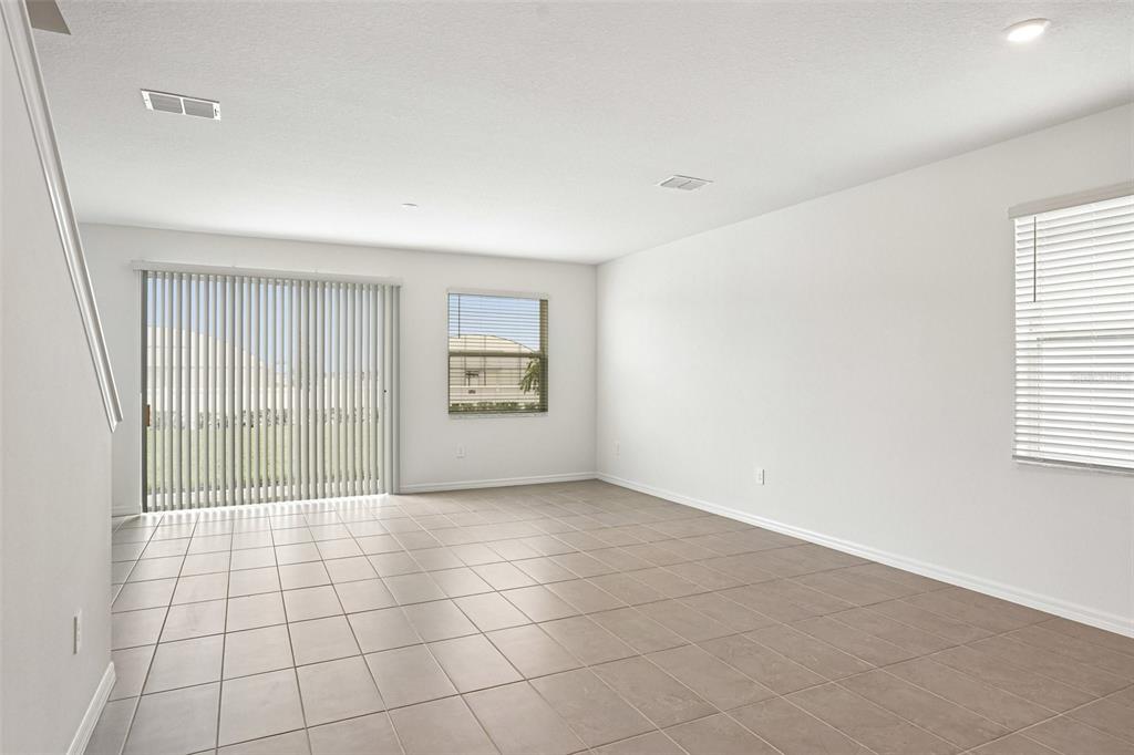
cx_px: 567
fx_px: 661
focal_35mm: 21
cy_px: 378
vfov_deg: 59.5
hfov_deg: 81.2
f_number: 8
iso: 400
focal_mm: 21
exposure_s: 1/80
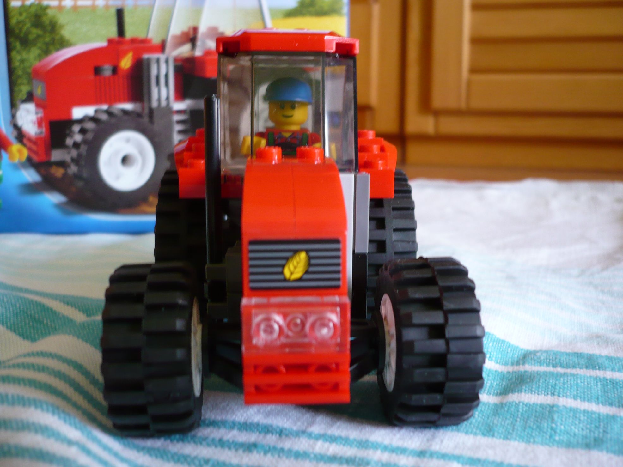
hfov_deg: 52.6
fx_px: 630
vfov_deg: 40.7
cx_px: 312
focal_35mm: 35
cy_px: 234
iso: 160
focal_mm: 5.8
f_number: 2.8
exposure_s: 1/30
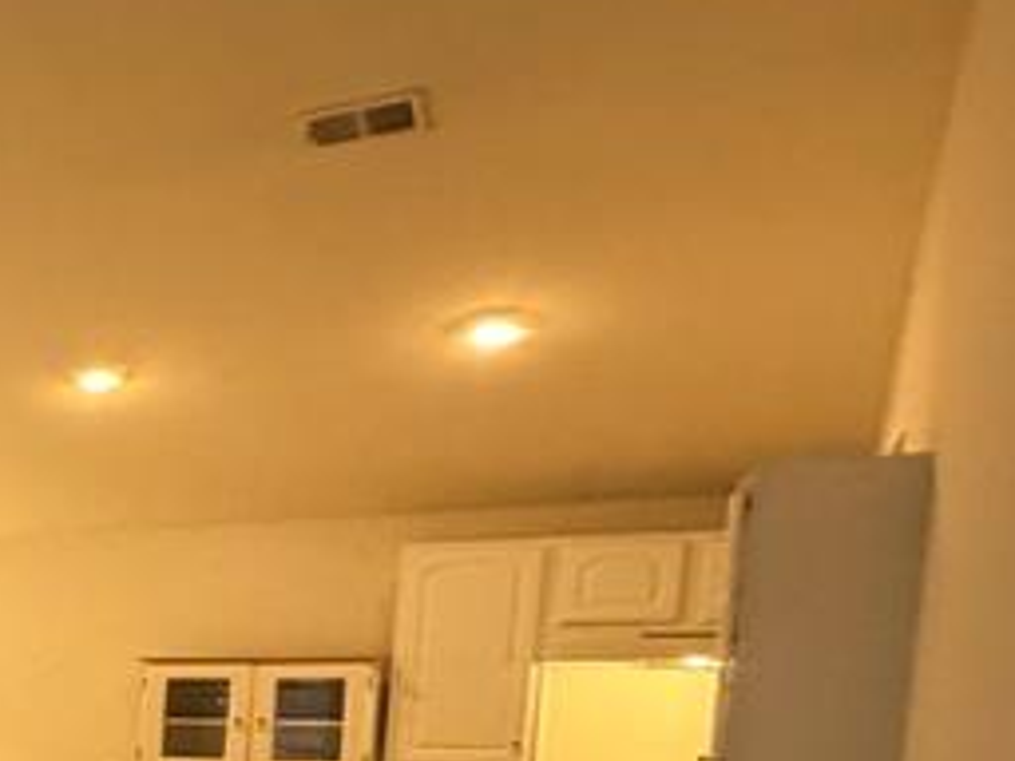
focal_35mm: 56
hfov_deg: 19.7
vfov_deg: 24.4
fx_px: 1642
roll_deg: +0.2
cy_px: 836
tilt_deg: -4.6
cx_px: -983
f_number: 2.2
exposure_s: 1/60
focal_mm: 2.22
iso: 320
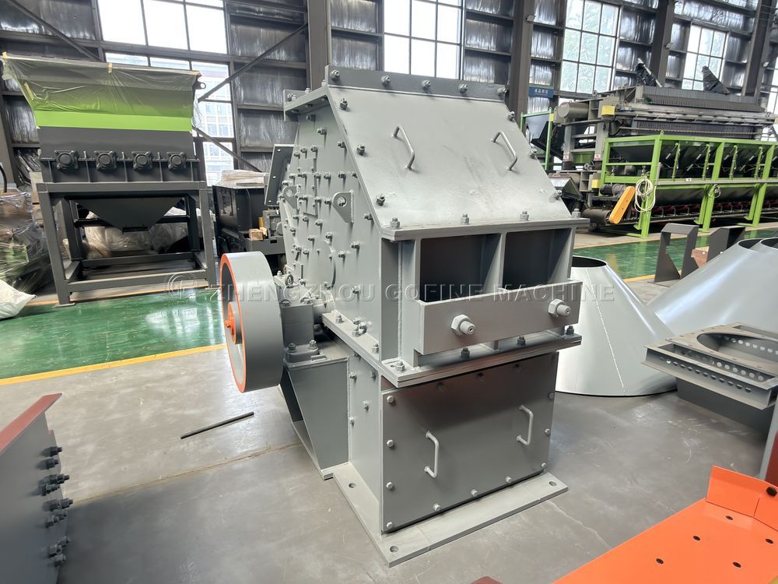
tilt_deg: -14.6
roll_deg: +0.1
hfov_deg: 81.7
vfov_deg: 66.0
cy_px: 292
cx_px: 389
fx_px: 450
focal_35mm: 20
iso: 50
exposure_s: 1/80
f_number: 2.2
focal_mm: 2.22
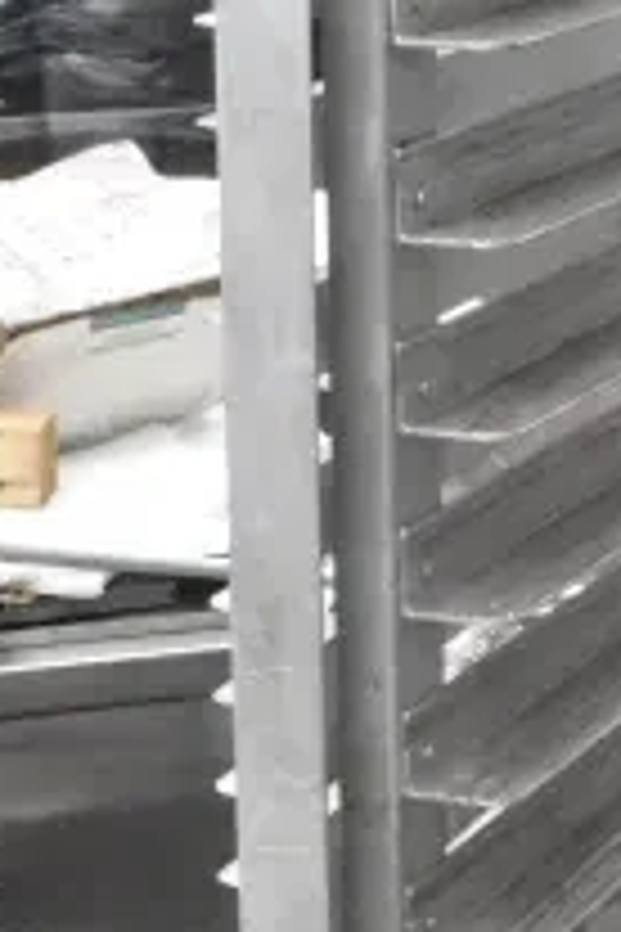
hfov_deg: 9.4
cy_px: 763
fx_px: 3602
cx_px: 1089
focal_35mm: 139
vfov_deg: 14.6
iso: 6400
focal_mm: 21
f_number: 16
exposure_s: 1/1000
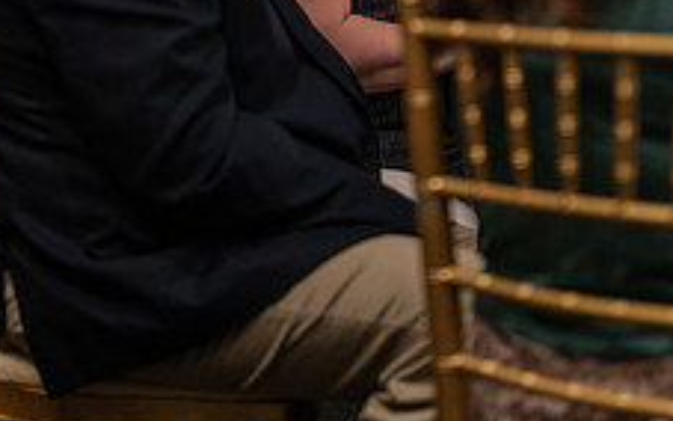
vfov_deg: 9.9
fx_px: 2385
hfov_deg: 16.0
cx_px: 205
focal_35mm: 130
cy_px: -108
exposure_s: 1/320
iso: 2500
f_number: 1.2
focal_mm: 50
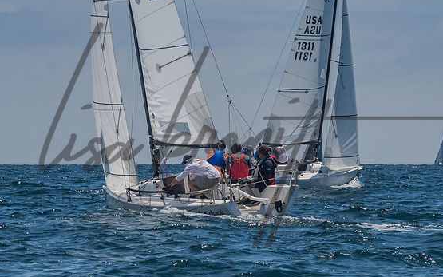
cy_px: 209
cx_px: 206
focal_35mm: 440
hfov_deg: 4.8
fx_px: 5313
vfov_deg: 3.0
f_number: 14
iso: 640
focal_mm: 190
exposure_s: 1/1600
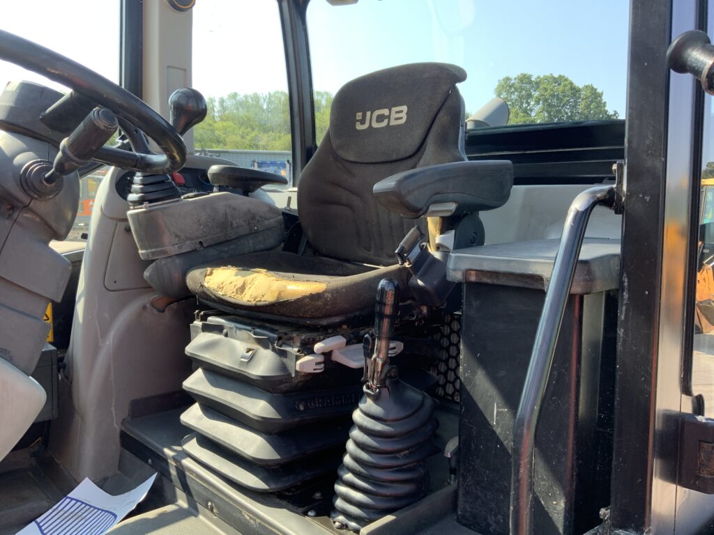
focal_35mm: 29
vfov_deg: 48.2
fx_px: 598
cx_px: 357
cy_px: 268
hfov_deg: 61.7
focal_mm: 3
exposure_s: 1/153
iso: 16
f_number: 1.8
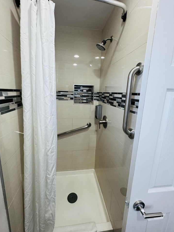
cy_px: 111
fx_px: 101
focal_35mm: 15
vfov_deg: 98.1
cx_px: 83
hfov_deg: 81.7
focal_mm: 2.22
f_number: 2.2
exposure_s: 1/120
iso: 200
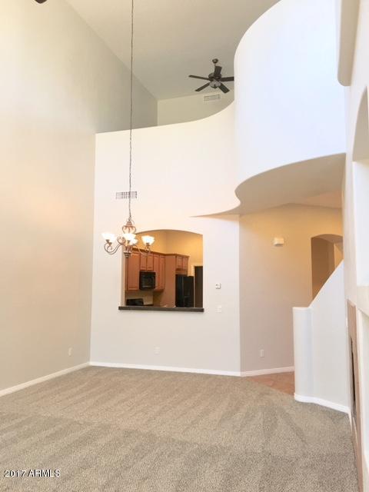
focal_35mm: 29
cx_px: 184
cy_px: 246
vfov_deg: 61.7
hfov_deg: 48.2
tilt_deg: +6.2
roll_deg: -0.7
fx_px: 412
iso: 25
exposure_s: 1/30
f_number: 2.2
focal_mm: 4.15
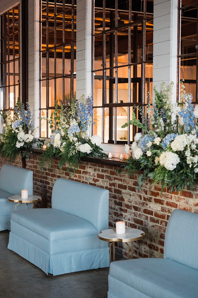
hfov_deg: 21.9
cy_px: 145
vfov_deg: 32.4
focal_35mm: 62
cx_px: 83
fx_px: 512
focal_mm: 50
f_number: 2.8
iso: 1000
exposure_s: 1/160
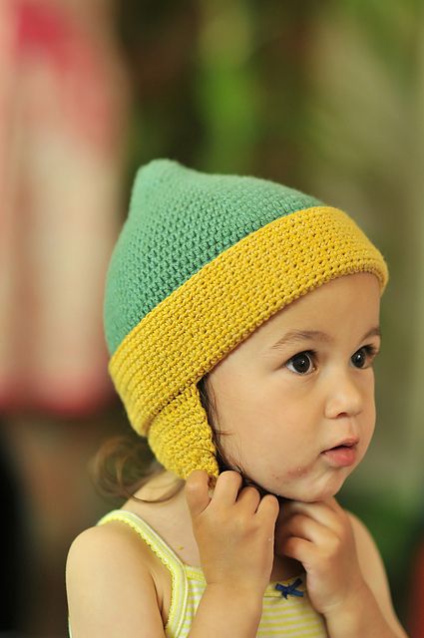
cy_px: 319
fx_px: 2258
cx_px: 212
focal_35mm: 128
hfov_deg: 10.7
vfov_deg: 16.1
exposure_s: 1/30
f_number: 1.6
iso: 250
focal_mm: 85
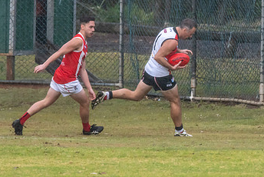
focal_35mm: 1389
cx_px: 206
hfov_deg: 1.5
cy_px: 68
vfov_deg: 1.0
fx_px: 10194
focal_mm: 550
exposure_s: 1/1600
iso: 1250
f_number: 7.1
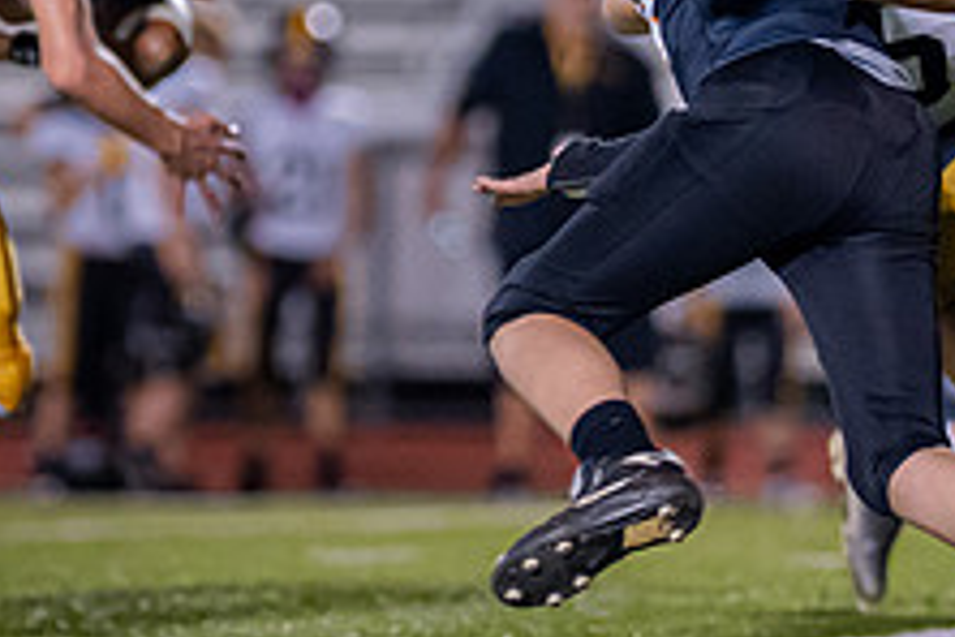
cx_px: 347
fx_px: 17746
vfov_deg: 2.1
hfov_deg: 3.1
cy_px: 26
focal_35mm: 669
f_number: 1.8
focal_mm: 135
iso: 1600
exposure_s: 1/1000
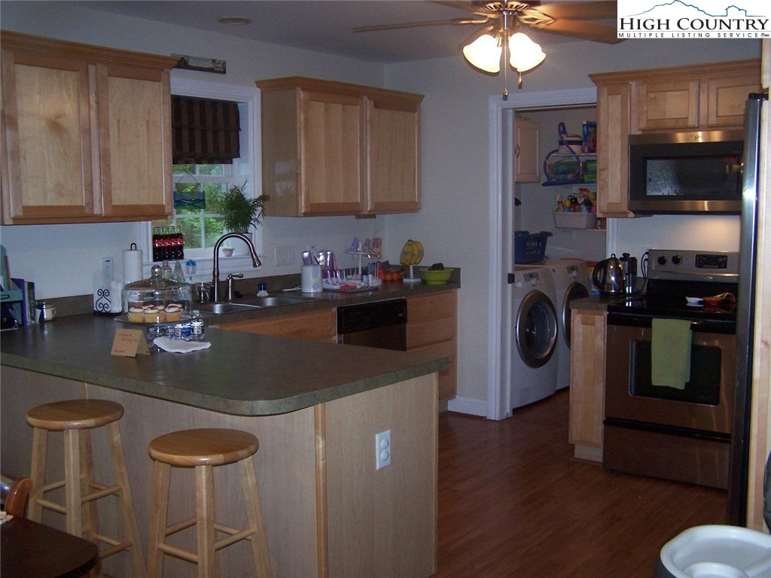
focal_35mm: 38
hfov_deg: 49.0
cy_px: 289
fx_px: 846
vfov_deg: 37.7
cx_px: 386
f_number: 2.8
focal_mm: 6.3
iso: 140
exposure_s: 1/60
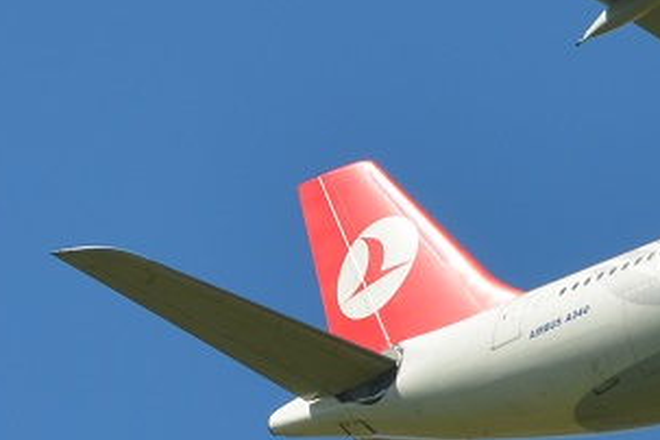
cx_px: 1017
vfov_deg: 3.4
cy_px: 143
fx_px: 7443
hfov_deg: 5.0
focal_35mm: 406
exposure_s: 1/250
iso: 180
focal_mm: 80
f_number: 8
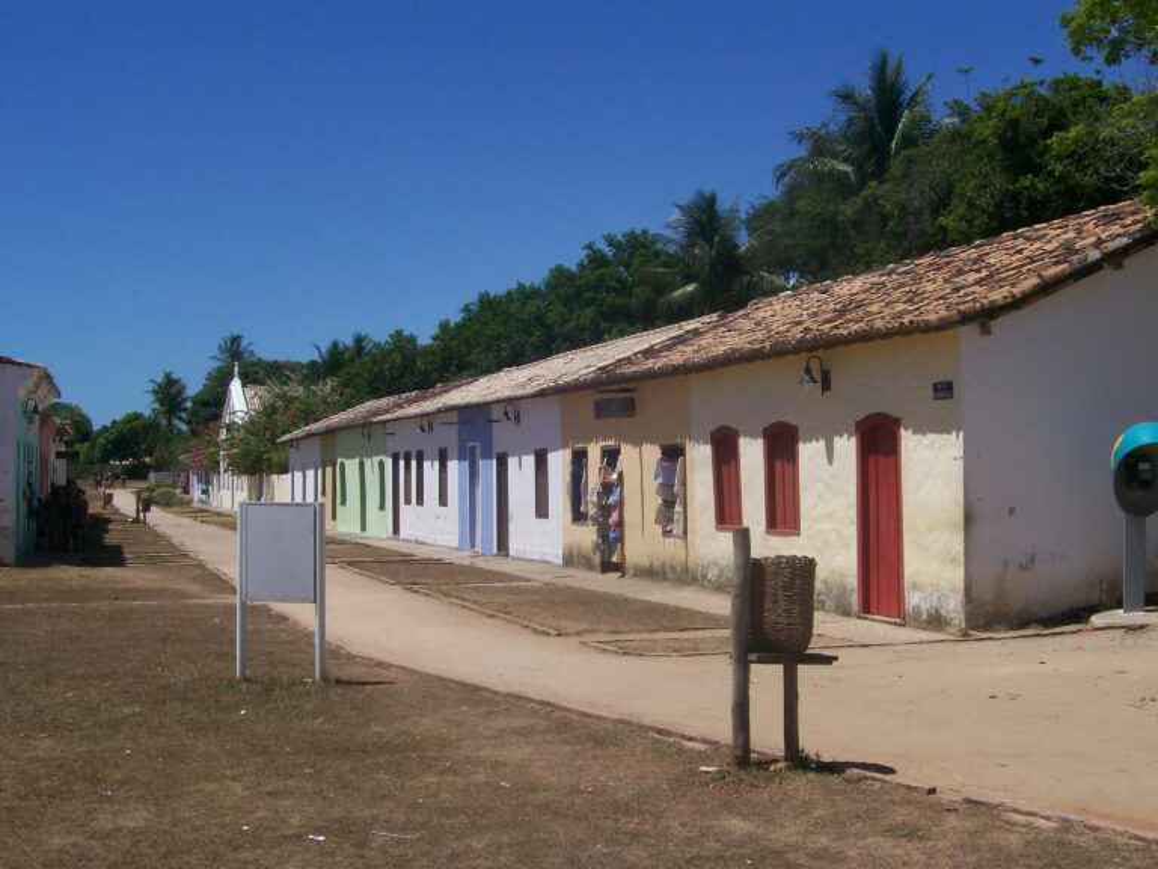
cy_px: 434
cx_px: 579
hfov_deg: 42.1
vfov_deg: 32.2
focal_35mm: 45
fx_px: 1505
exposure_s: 1/1074
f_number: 5.4
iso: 80
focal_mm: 7.6
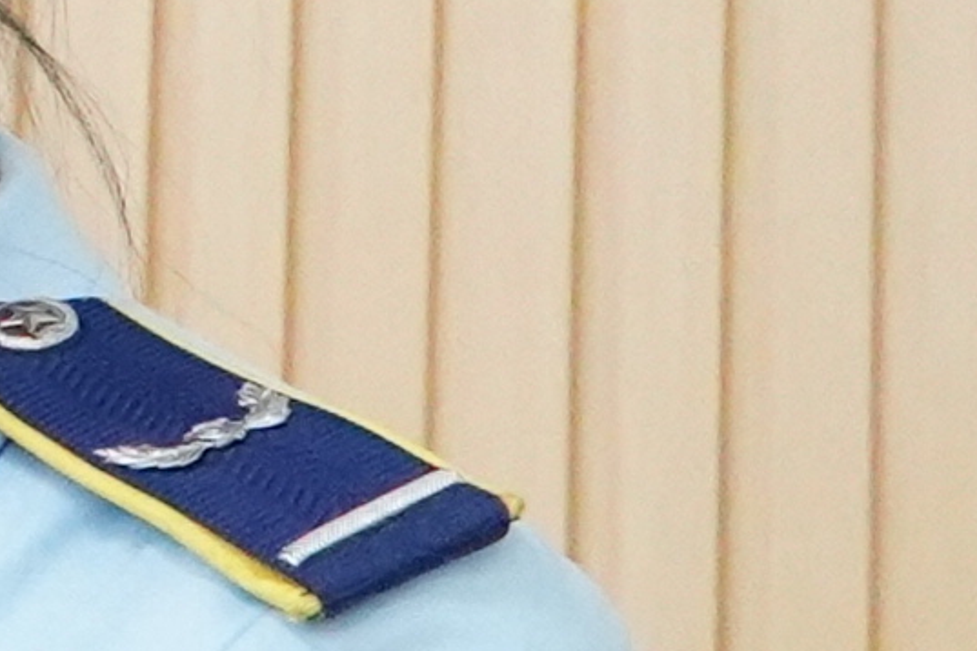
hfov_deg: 7.6
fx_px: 6567
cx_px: -1827
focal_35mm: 242
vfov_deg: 5.6
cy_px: -531
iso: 12800
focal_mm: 22
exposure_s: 1/250
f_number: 5.6
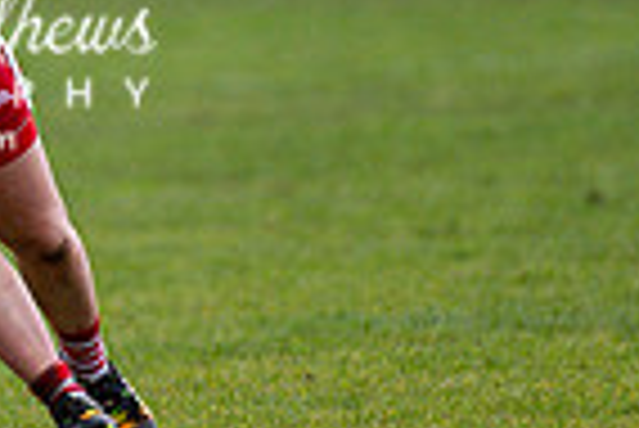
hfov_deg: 1.7
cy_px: -47
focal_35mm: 1225
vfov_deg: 1.1
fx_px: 21766
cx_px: -148
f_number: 2.8
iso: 2200
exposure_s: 1/640
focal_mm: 300
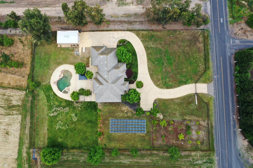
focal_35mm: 28
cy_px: 84
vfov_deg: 46.4
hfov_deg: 65.5
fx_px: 197
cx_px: 126
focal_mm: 10.26
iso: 160
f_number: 9
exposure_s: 1/30
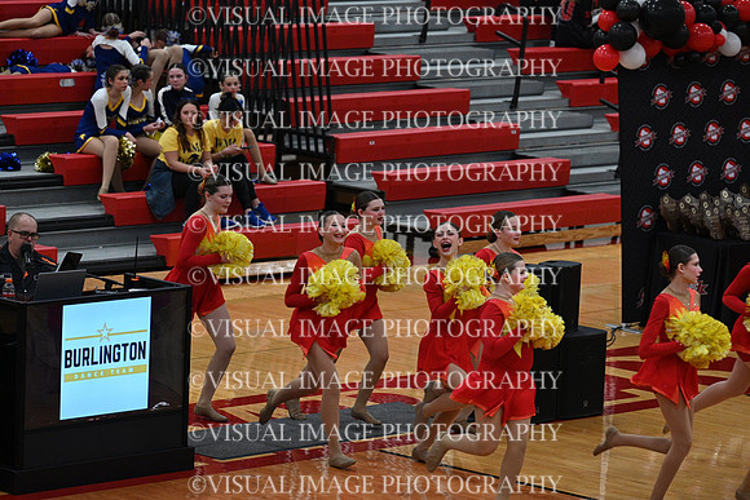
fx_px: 3542
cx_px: 375
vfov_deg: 8.1
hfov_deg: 12.1
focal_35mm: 170
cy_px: 250
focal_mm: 170
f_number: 4
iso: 4000
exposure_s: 1/400
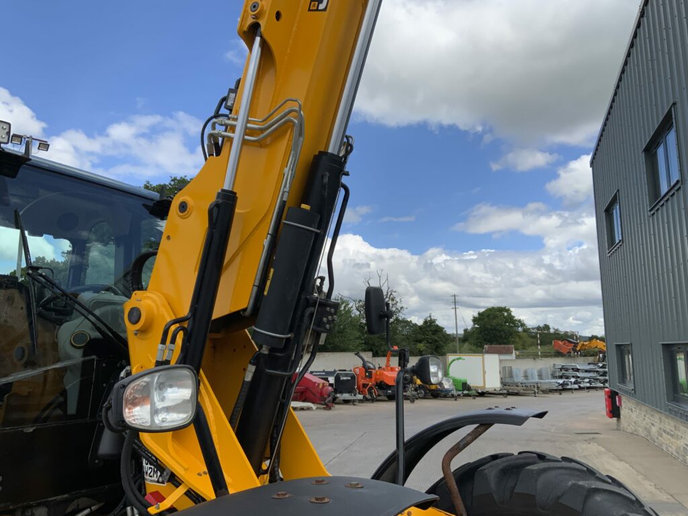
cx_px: 344
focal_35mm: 29
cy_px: 258
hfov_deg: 61.7
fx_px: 576
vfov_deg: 48.2
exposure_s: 1/1626
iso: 16
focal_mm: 3
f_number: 1.8
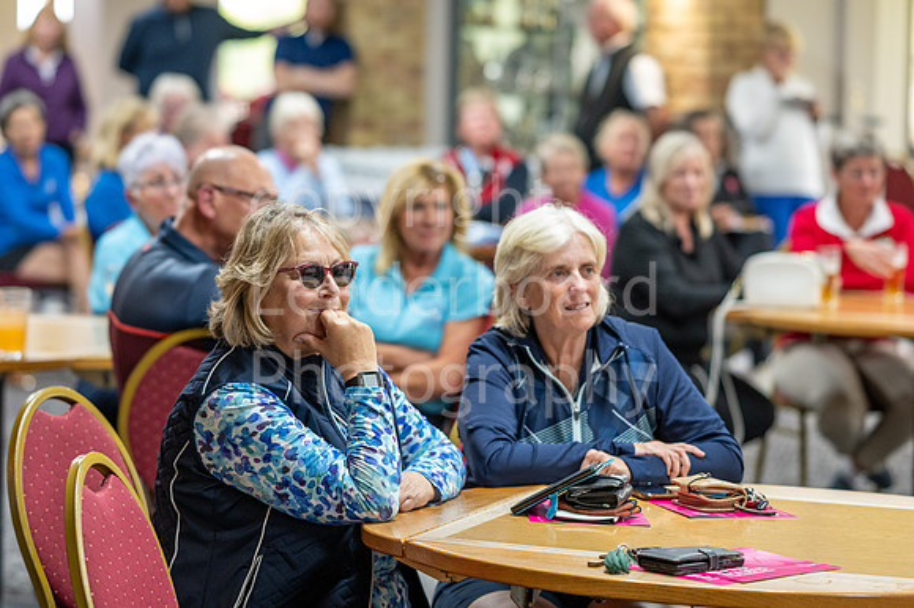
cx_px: 426
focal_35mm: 136
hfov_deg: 15.1
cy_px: 284
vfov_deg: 10.1
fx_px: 3438
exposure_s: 1/160
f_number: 2
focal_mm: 85
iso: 500
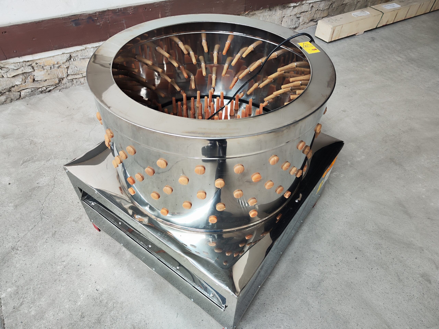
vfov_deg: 58.9
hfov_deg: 73.9
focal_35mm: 23
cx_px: 220
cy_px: 164
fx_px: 292
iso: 329
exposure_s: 1/100
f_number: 1.69
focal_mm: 7.01
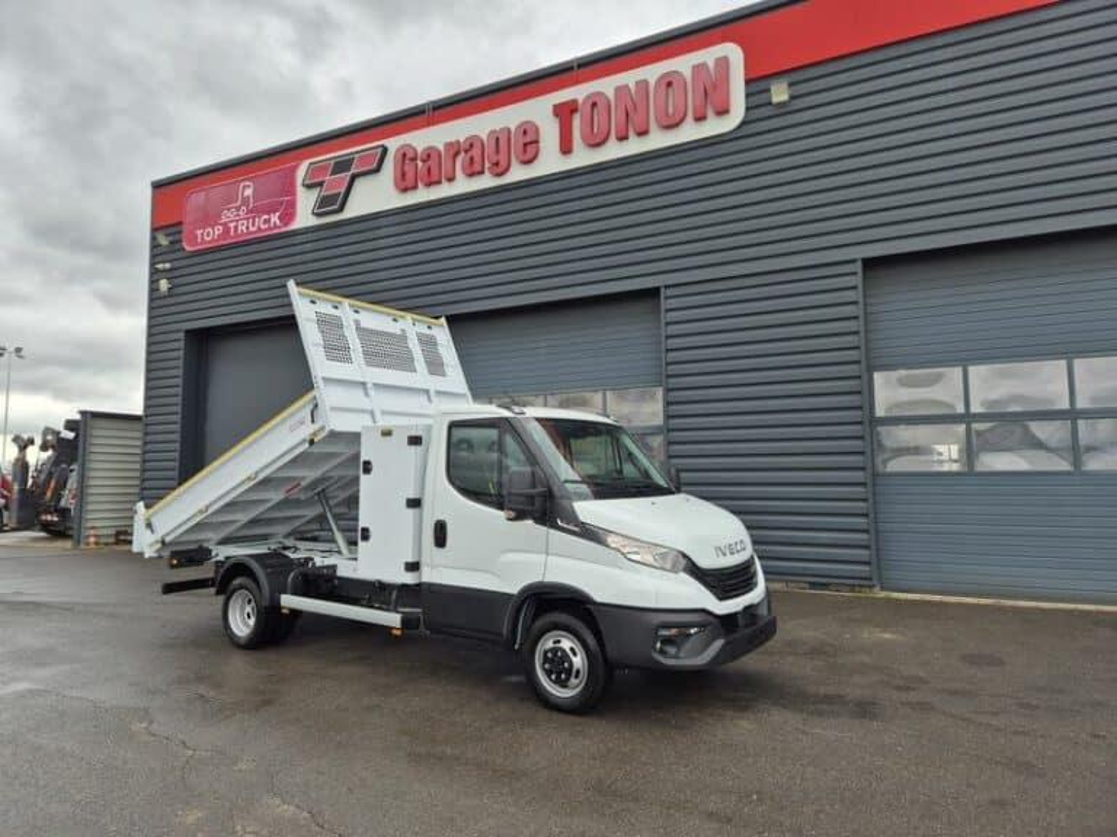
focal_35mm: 23
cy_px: 418
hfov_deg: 73.9
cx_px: 558
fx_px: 742
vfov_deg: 58.9
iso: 25
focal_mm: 5.4
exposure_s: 1/366
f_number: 1.8
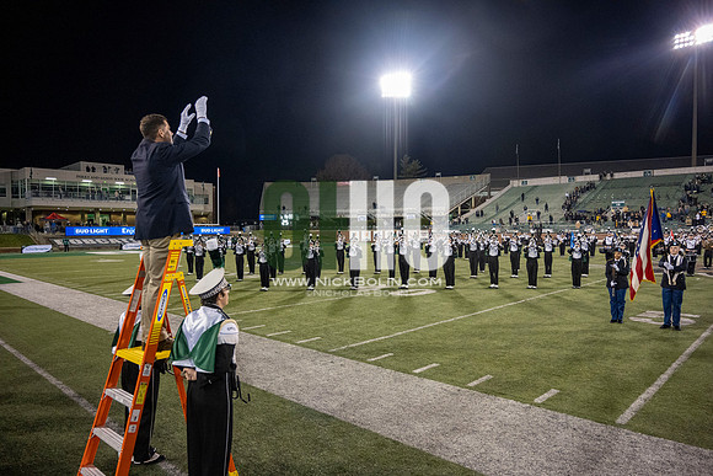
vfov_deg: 53.2
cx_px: 356
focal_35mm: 24
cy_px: 238
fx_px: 475
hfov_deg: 73.7
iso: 2500
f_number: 4
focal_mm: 24
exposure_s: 1/500
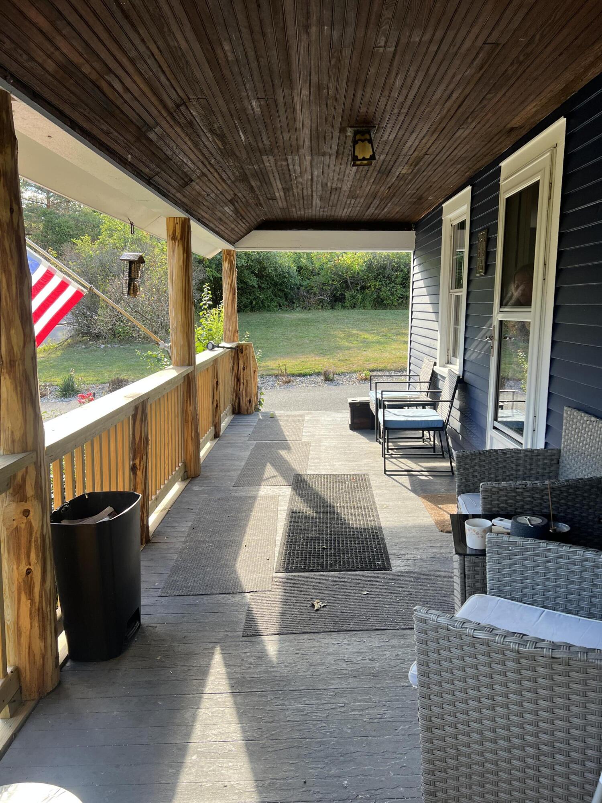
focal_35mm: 26
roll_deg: -0.8
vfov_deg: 67.3
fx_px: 603
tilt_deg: -9.4
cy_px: 402
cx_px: 301
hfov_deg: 53.1
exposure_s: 1/294
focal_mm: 5.7
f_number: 1.5
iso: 50
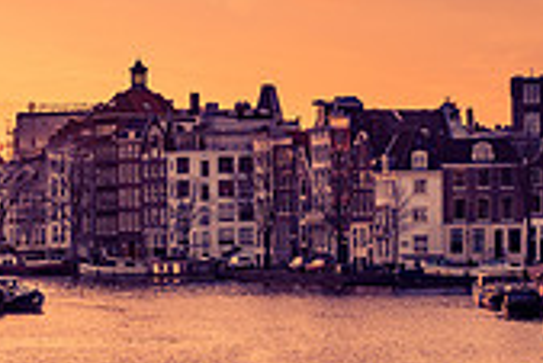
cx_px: 161
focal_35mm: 165
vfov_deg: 8.3
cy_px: 201
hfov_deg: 12.4
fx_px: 2491
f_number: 6.3
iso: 100
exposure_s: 1/500
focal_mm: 48
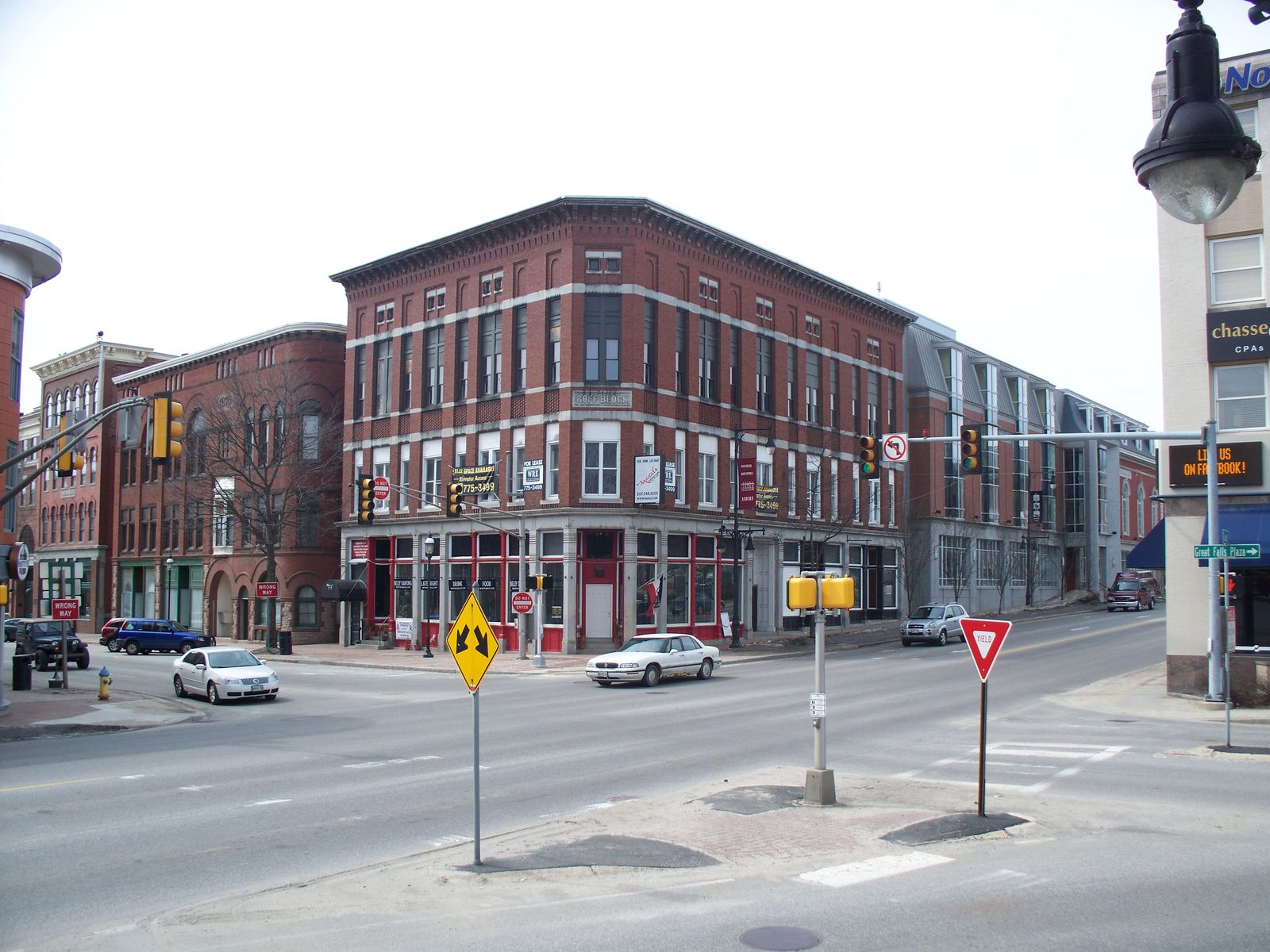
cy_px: 476
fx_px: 1321
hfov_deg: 51.4
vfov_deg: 39.7
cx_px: 635
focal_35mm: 36
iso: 64
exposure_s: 1/640
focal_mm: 7.54
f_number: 2.8
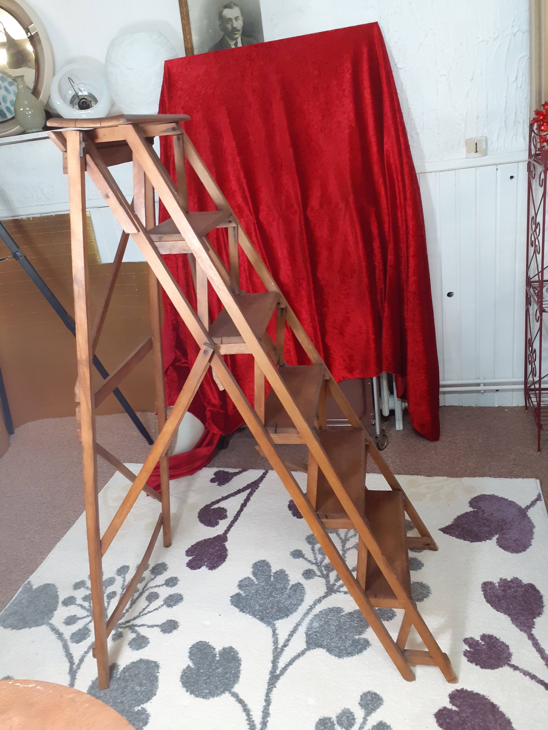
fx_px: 570
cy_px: 365
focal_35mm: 27
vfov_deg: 65.3
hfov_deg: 51.4
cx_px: 274
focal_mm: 3.6
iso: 200
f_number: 1.9
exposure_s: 1/50
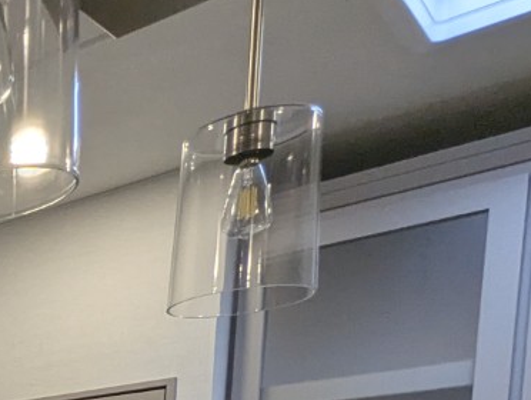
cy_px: 673
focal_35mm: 60
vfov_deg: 19.6
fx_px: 922
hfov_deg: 20.7
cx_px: -452
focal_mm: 2.35
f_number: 2.2
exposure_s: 1/137
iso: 94
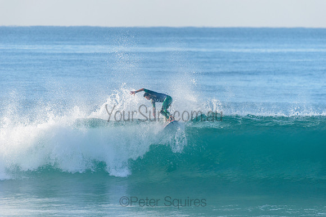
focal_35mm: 500
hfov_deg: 4.1
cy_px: 108
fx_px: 4530
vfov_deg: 2.8
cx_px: 163
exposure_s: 1/2000
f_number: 5.6
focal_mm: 500
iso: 450
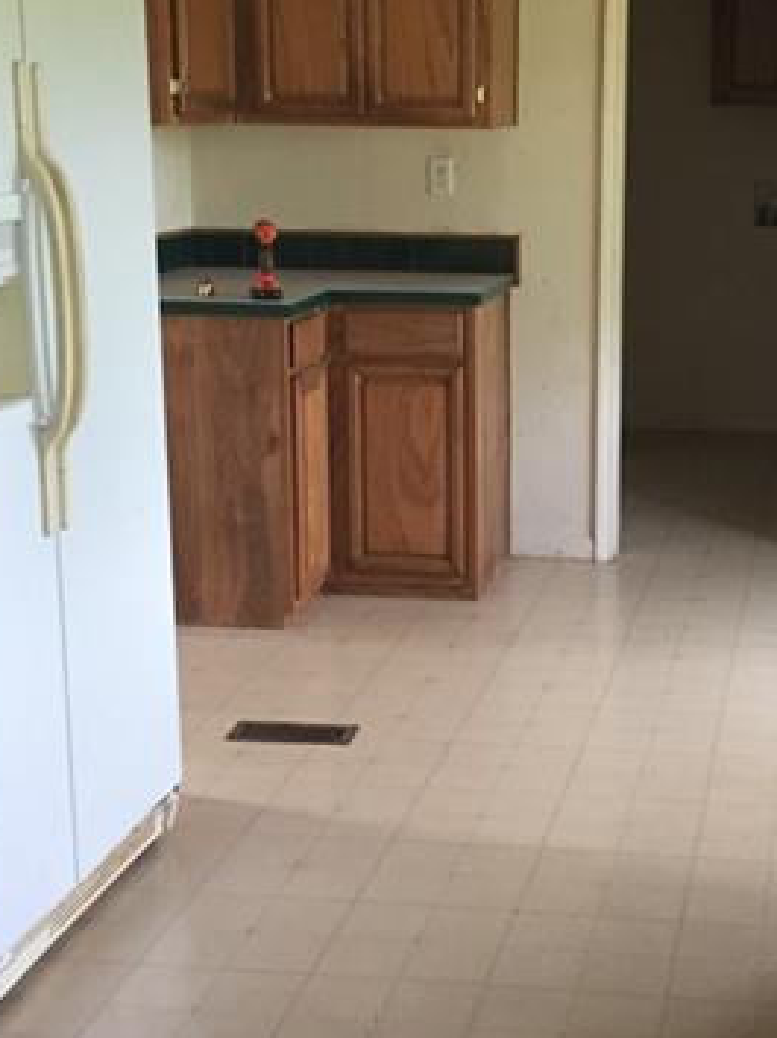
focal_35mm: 63
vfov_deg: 30.7
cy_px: 507
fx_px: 1888
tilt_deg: -12.3
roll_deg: -0.9
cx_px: 613
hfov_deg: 23.0
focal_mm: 4.15
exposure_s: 1/30
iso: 80
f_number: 2.2
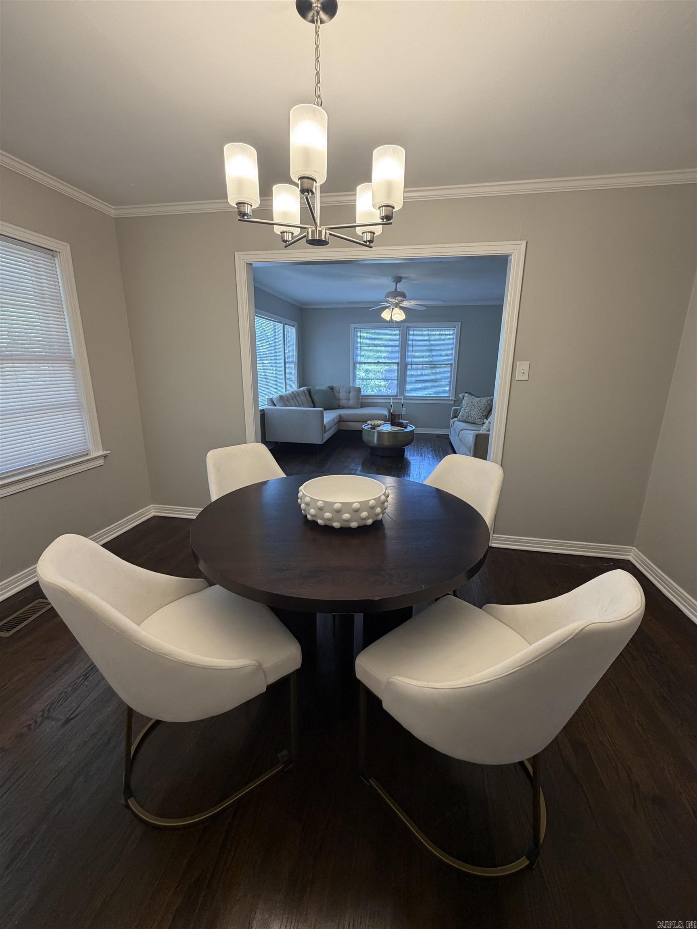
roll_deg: -1.0
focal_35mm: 14
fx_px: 376
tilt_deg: -14.4
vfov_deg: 102.1
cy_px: 464
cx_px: 348
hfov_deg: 85.7
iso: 160
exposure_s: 1/120
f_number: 2.2
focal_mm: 2.22
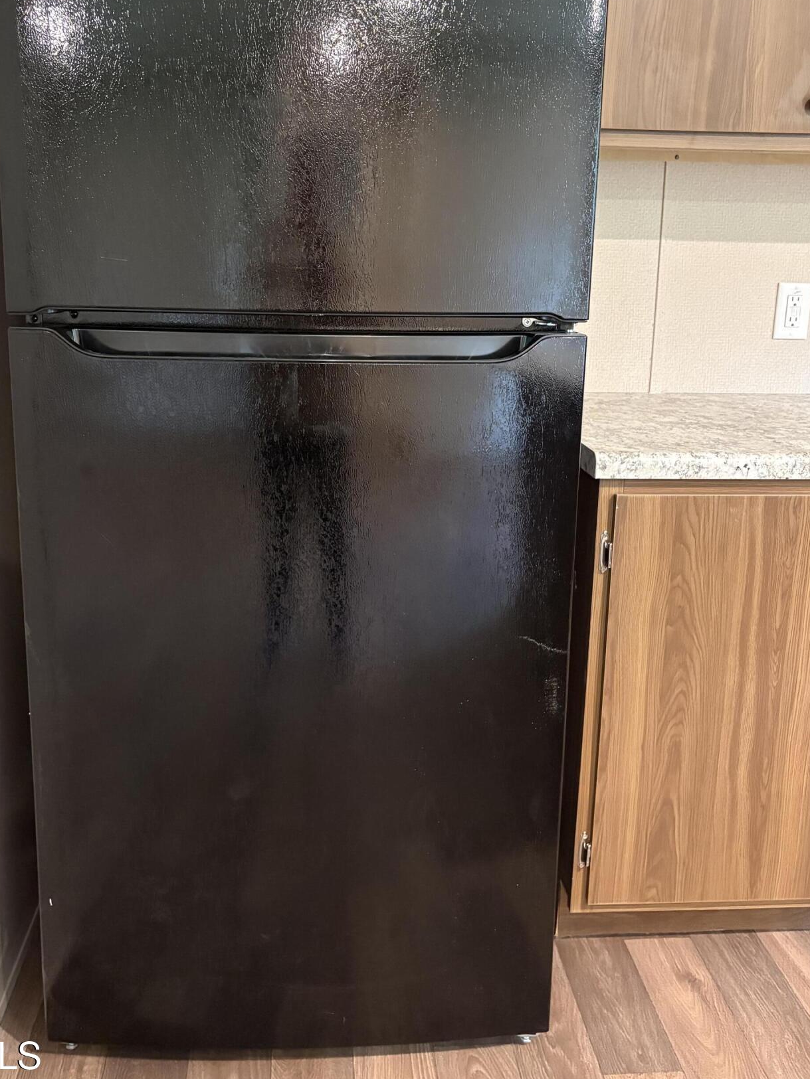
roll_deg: -1.0
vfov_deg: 56.5
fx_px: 998
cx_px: 376
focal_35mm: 32
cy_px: 453
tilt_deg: -11.2
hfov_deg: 44.1
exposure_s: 1/30
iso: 640
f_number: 1.6
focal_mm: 5.96
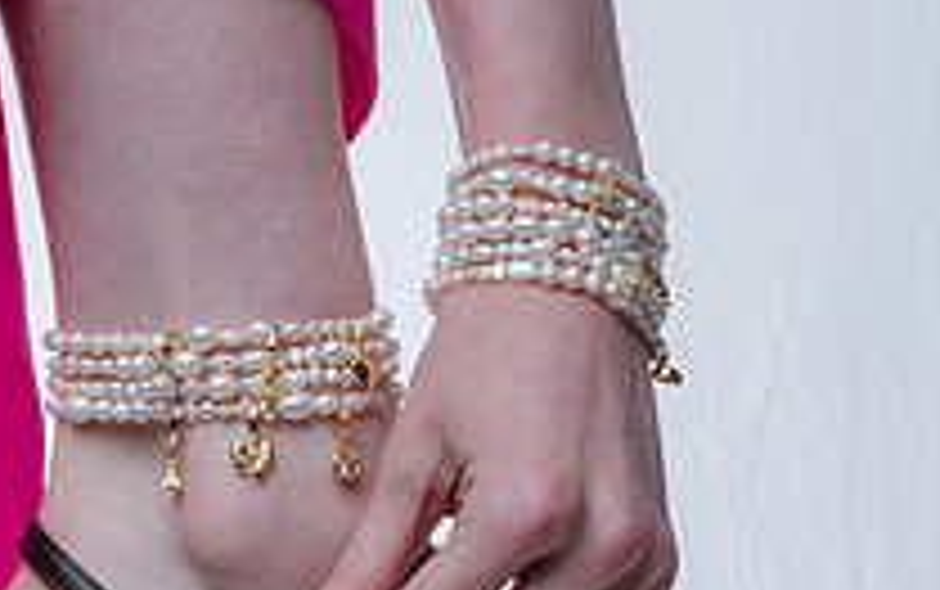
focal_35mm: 230
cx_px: 396
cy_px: 392
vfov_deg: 5.7
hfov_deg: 9.1
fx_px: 5897
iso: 400
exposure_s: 1/200
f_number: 36
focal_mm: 105
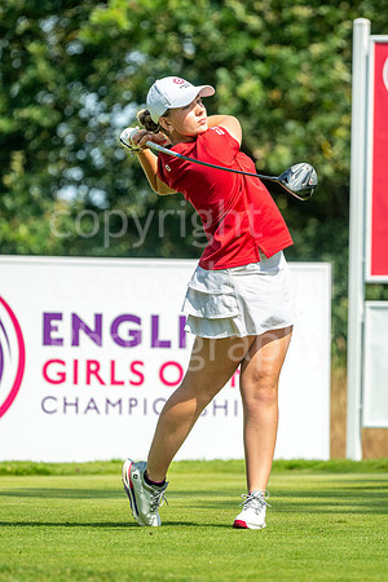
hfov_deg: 3.1
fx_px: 7274
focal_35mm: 450
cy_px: 291
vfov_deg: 4.6
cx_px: 194
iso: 320
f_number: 5
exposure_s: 1/2000
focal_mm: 300
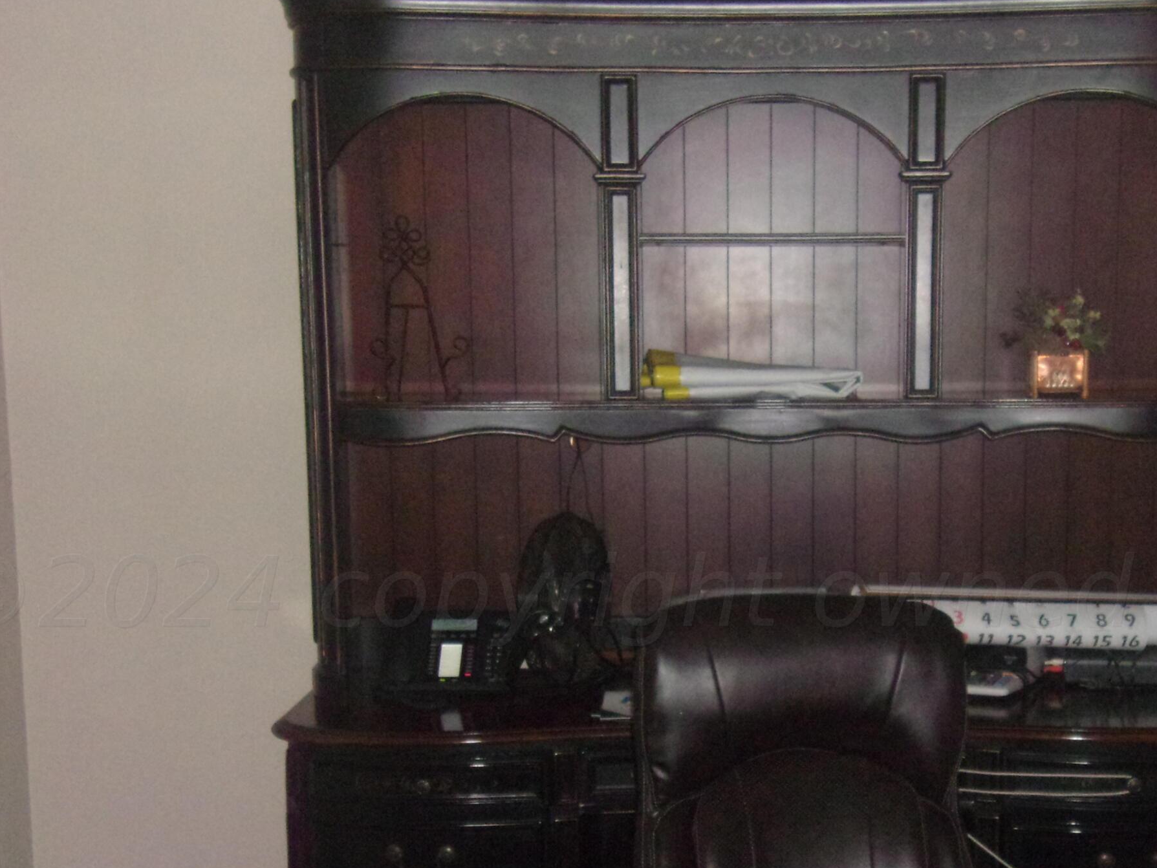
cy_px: 599
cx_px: 731
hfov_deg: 33.6
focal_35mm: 57
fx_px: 1905
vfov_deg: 25.5
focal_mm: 6.1
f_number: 3.3
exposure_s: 1/34
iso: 500
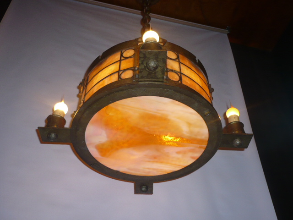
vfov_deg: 35.1
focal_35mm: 41
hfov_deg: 45.8
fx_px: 347
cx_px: 146
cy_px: 110
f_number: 2.8
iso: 100
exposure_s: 1/30
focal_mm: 5.8
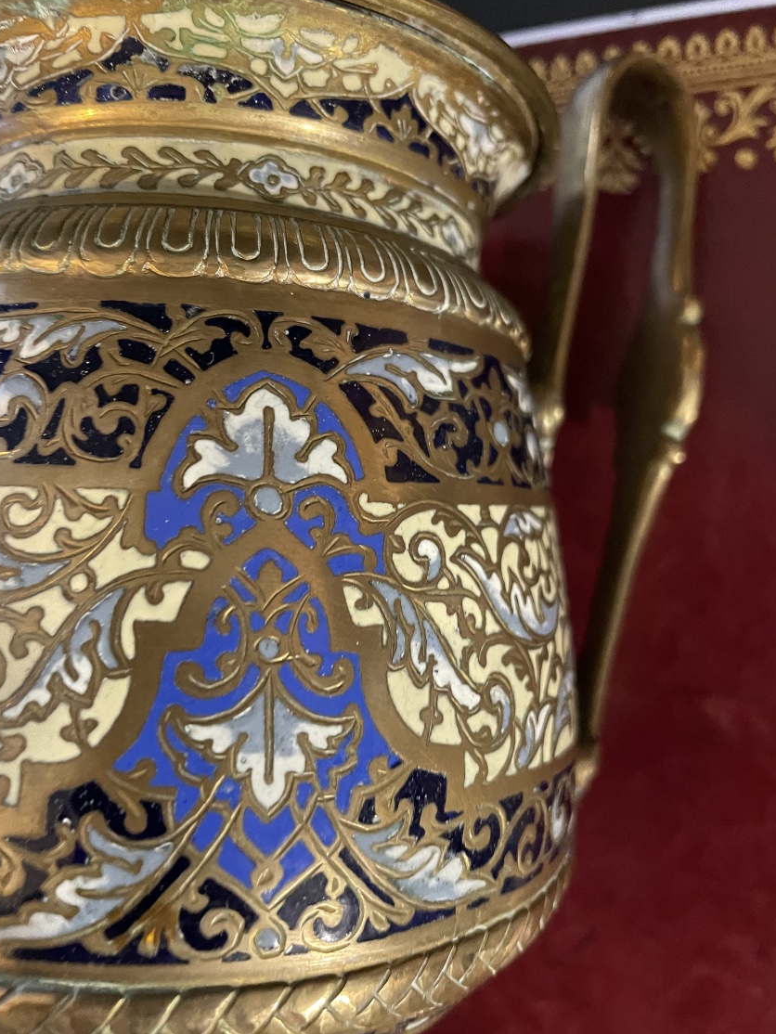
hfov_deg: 49.8
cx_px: 395
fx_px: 837
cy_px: 537
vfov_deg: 63.4
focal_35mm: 28
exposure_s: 1/25
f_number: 1.6
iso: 500
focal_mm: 4.2
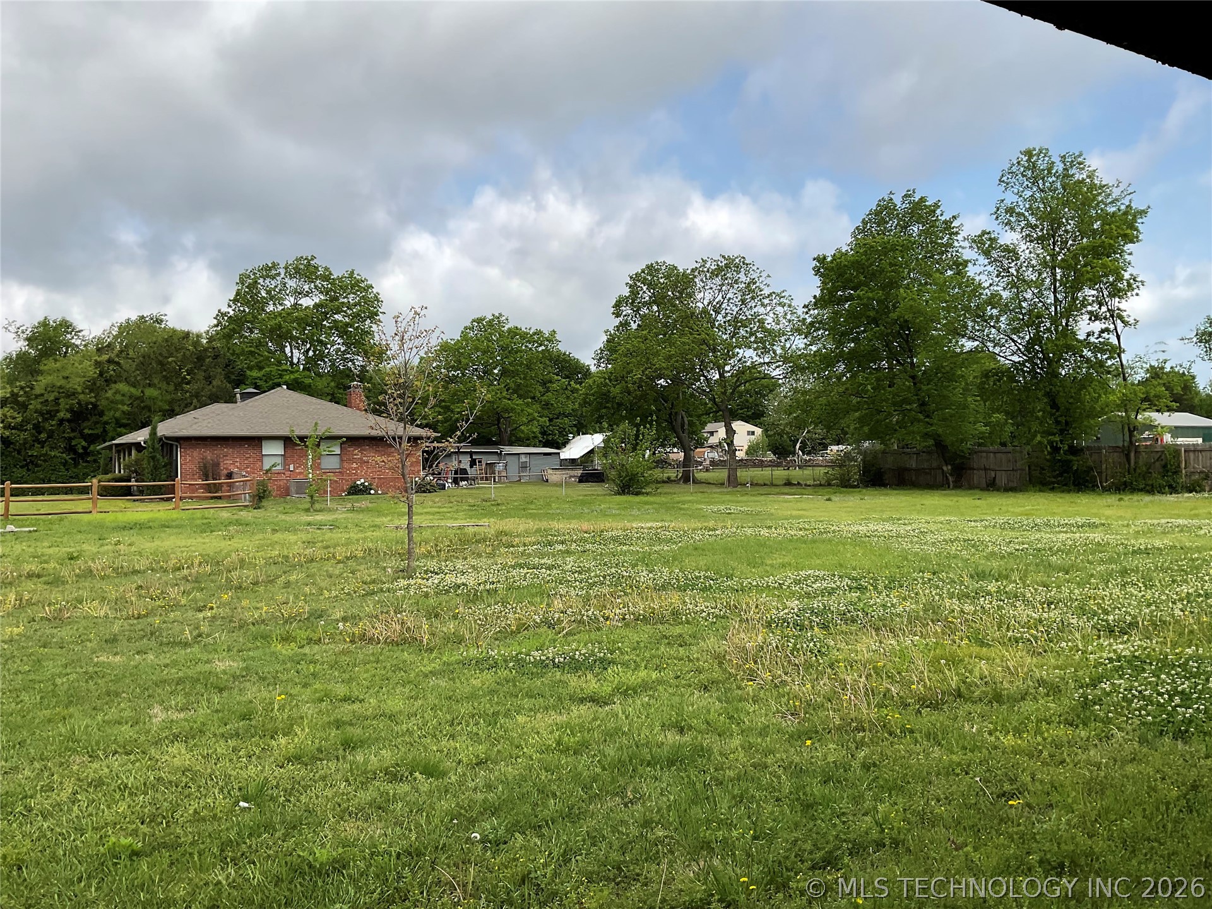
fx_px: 1015
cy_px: 454
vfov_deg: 48.2
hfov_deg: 61.7
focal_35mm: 29
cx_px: 606
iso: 16
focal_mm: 3
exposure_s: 1/1490
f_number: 1.8
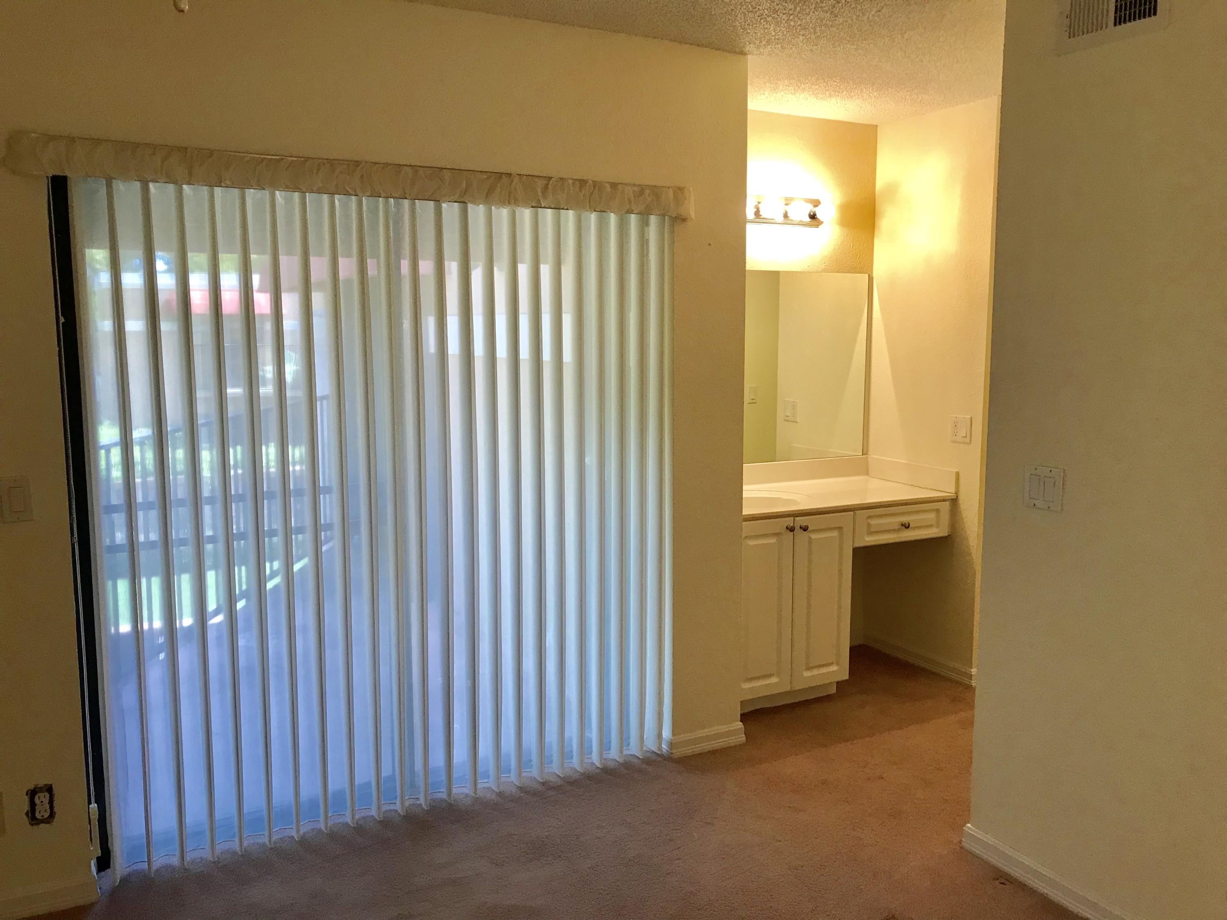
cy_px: 460
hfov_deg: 63.4
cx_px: 614
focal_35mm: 28
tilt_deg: -8.4
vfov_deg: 49.7
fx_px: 992
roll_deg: +0.6
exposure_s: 1/30
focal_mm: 3.99
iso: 32
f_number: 1.8
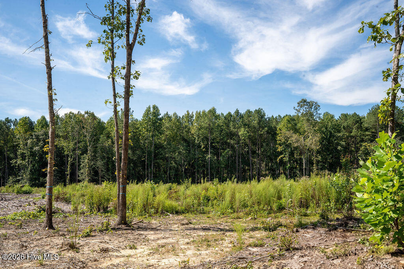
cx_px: 202
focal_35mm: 35
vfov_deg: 38.3
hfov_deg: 55.0
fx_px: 388
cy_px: 134
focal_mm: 34.6
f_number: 14
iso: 50
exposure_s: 1/250
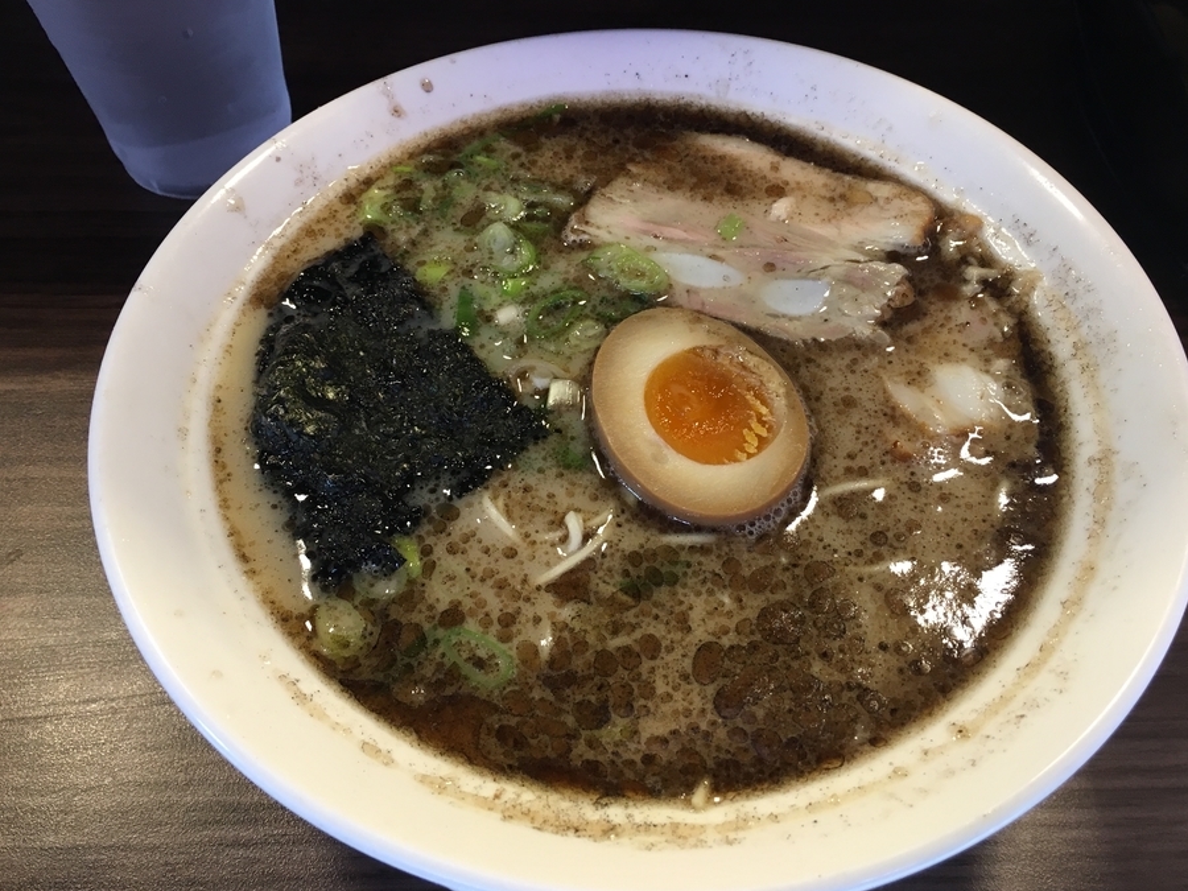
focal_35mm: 33
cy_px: 426
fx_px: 1133
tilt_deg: -54.8
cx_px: 612
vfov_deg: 42.9
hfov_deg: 55.3
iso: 80
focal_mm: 4.15
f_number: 2.2
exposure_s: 1/30
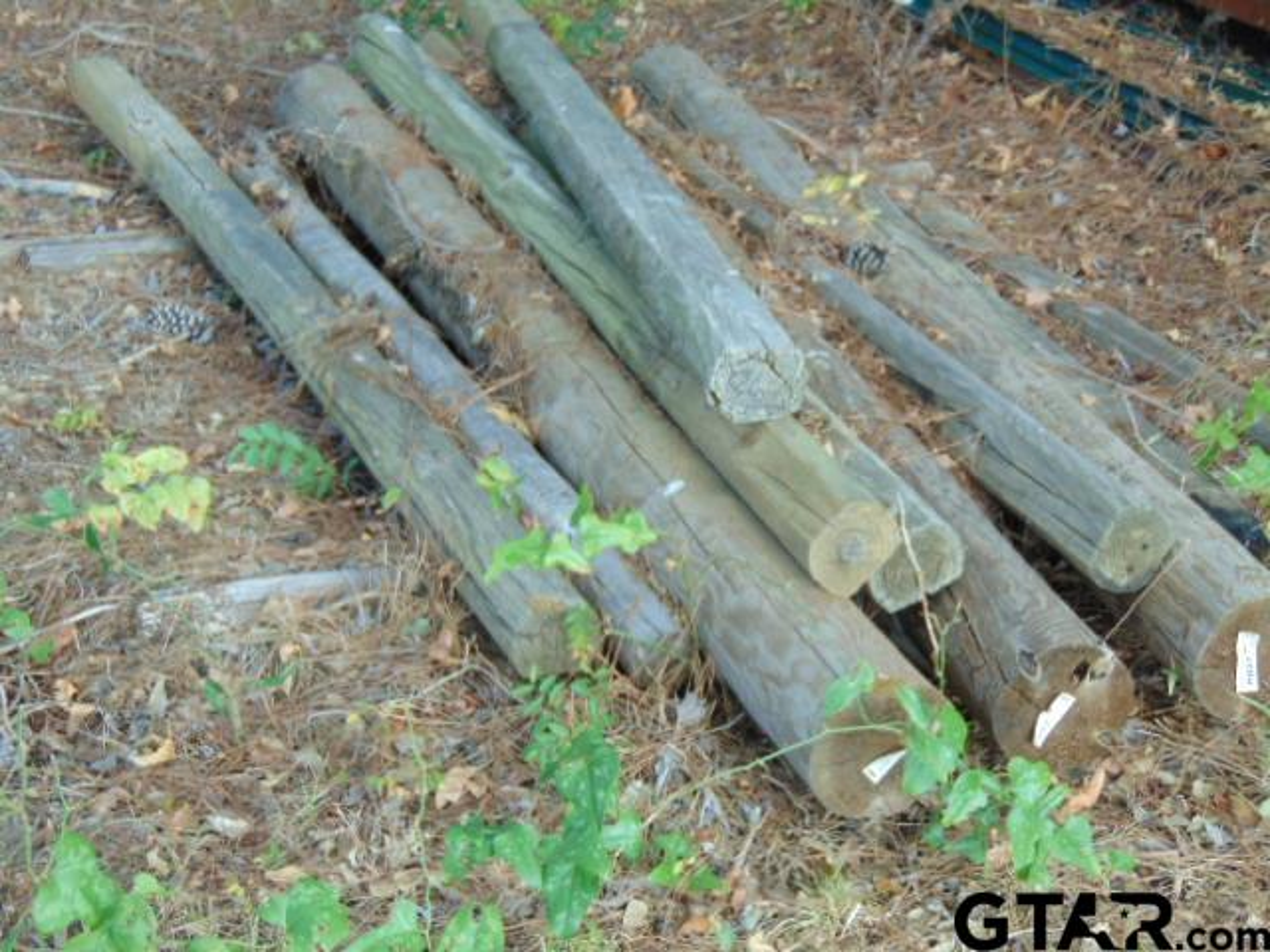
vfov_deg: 20.7
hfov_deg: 27.4
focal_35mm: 71
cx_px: 635
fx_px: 2605
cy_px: 476
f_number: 3.7
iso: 80
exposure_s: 1/40
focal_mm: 12.8
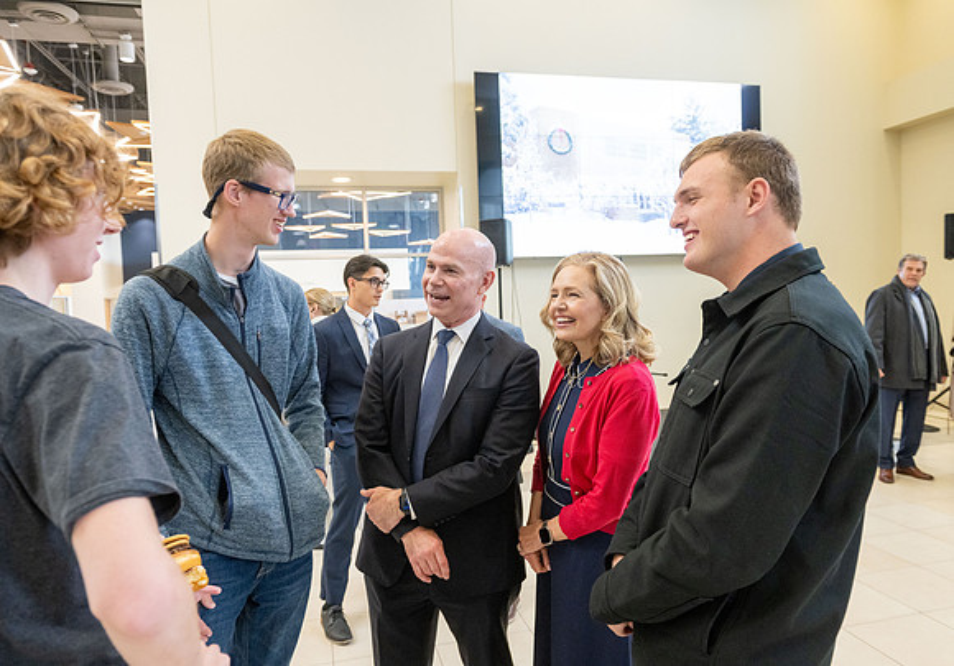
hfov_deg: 71.2
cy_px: 333
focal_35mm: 25
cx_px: 500
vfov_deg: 53.1
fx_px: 666
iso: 2000
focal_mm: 24
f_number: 4
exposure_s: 1/250
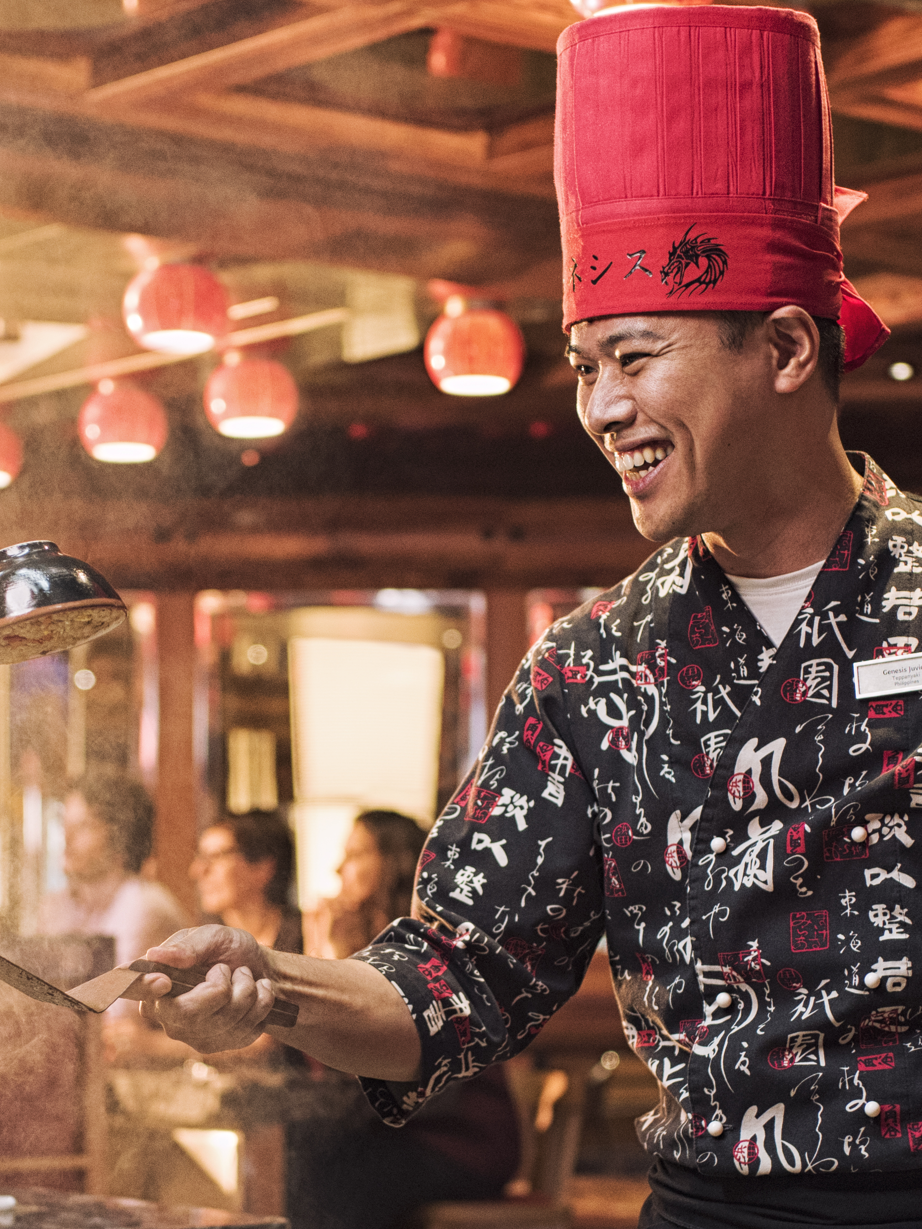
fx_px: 3516
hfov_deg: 14.9
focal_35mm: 99
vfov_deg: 19.7
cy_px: 892
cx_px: 404
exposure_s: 1/250
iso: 640
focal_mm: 35
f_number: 2.2
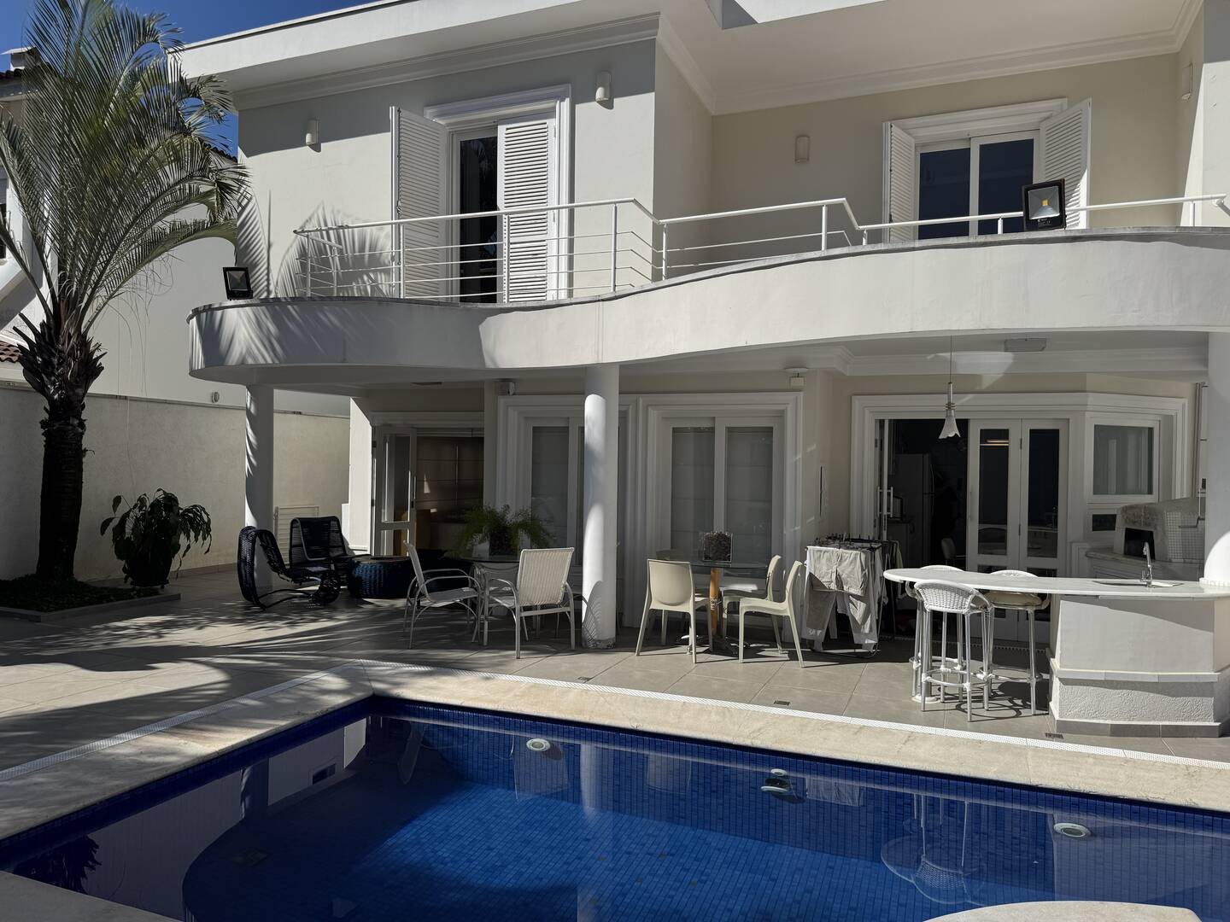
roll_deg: -0.3
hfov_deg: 71.6
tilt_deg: +0.4
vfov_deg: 56.8
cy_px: 461
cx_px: 615
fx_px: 853
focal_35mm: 24
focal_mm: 6.76
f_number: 1.78
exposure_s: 1/9009
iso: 80
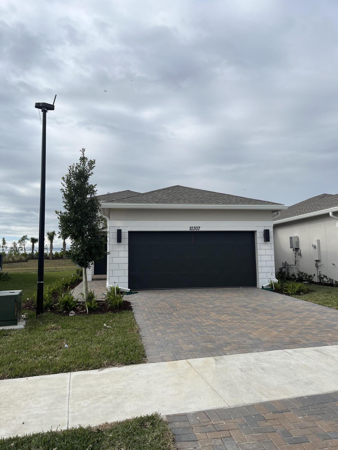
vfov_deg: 67.3
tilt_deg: +7.5
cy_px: 225
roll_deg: +1.0
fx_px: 338
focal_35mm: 26
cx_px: 169
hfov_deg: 53.1
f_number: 1.6
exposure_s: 1/5319
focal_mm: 5.1
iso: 50
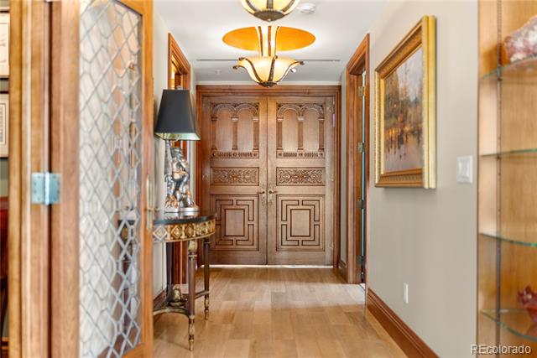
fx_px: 522
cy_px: 179
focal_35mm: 35
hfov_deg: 54.4
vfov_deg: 37.9
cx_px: 268
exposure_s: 1/20
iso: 160
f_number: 1.4
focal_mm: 35
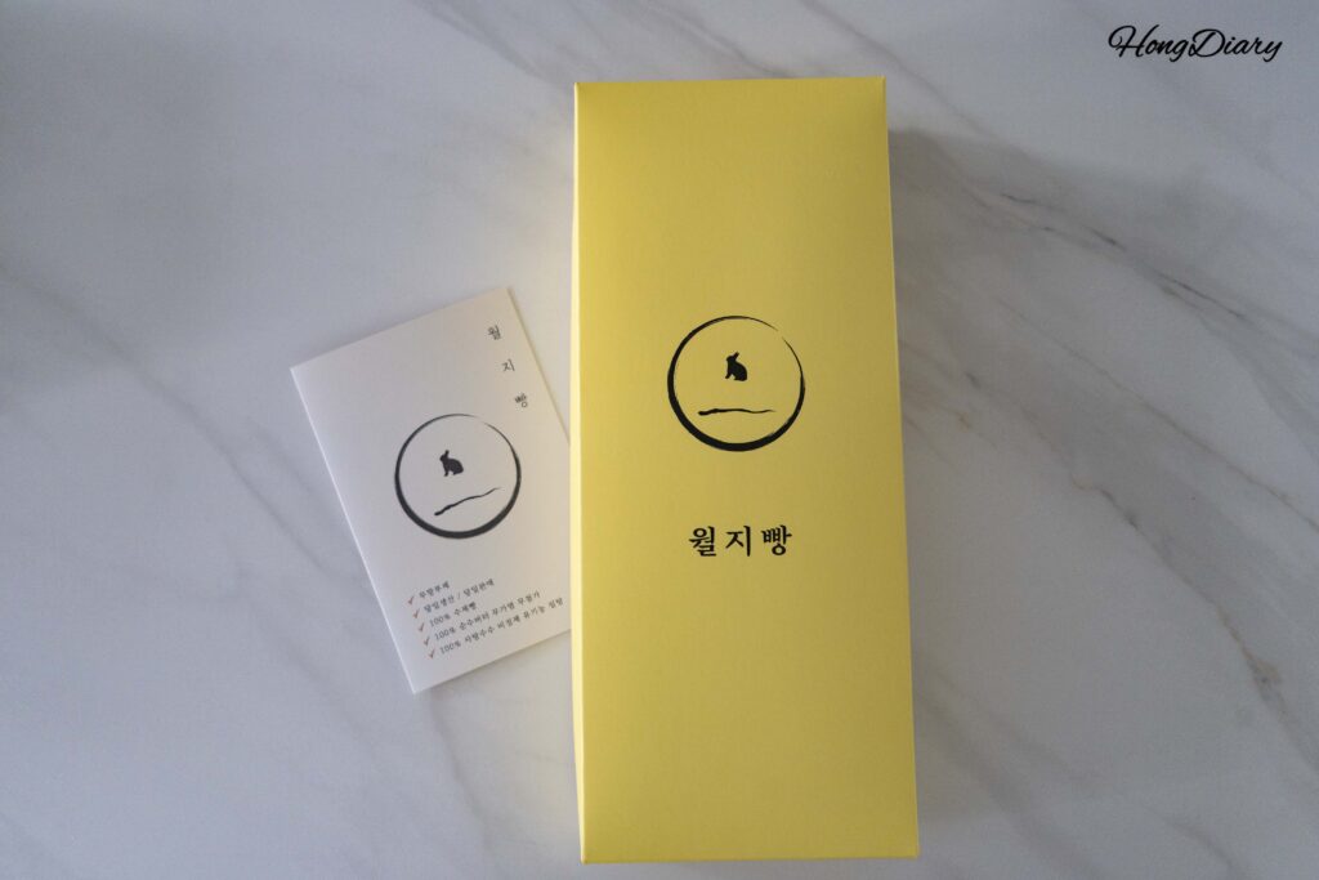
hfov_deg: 60.3
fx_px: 1136
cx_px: 660
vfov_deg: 42.3
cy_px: 440
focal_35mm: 31
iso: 1600
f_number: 4.5
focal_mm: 31
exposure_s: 1/160
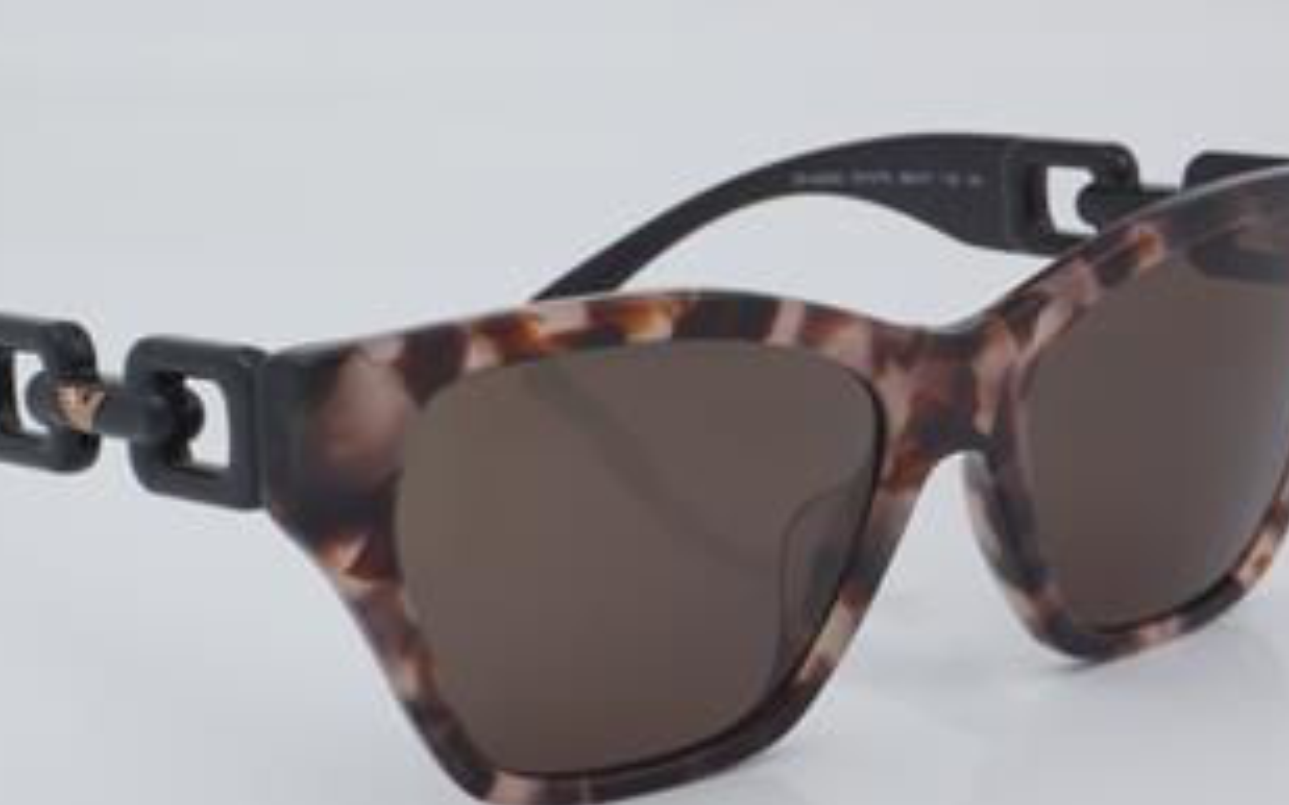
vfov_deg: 13.2
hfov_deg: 21.0
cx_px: 571
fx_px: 3477
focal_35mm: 99
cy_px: 455
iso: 100
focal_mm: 50
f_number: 32
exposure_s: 1/4
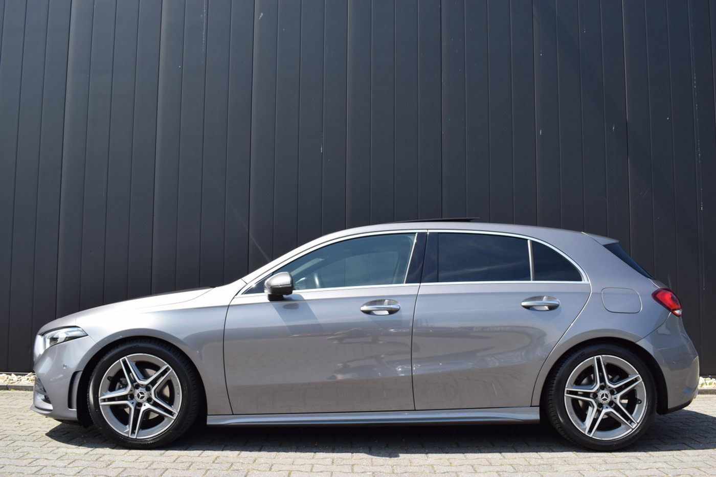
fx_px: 656
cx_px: 358
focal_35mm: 33
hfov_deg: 57.2
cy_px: 238
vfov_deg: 40.0
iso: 220
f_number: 8
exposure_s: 1/250
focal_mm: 22
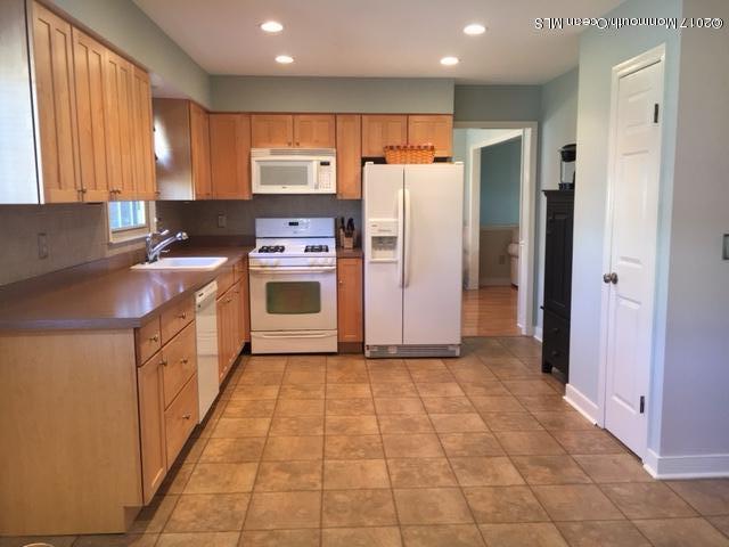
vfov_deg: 48.2
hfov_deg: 61.7
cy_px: 274
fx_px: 611
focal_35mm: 29
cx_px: 364
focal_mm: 4.15
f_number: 2.2
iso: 125
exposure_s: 1/30
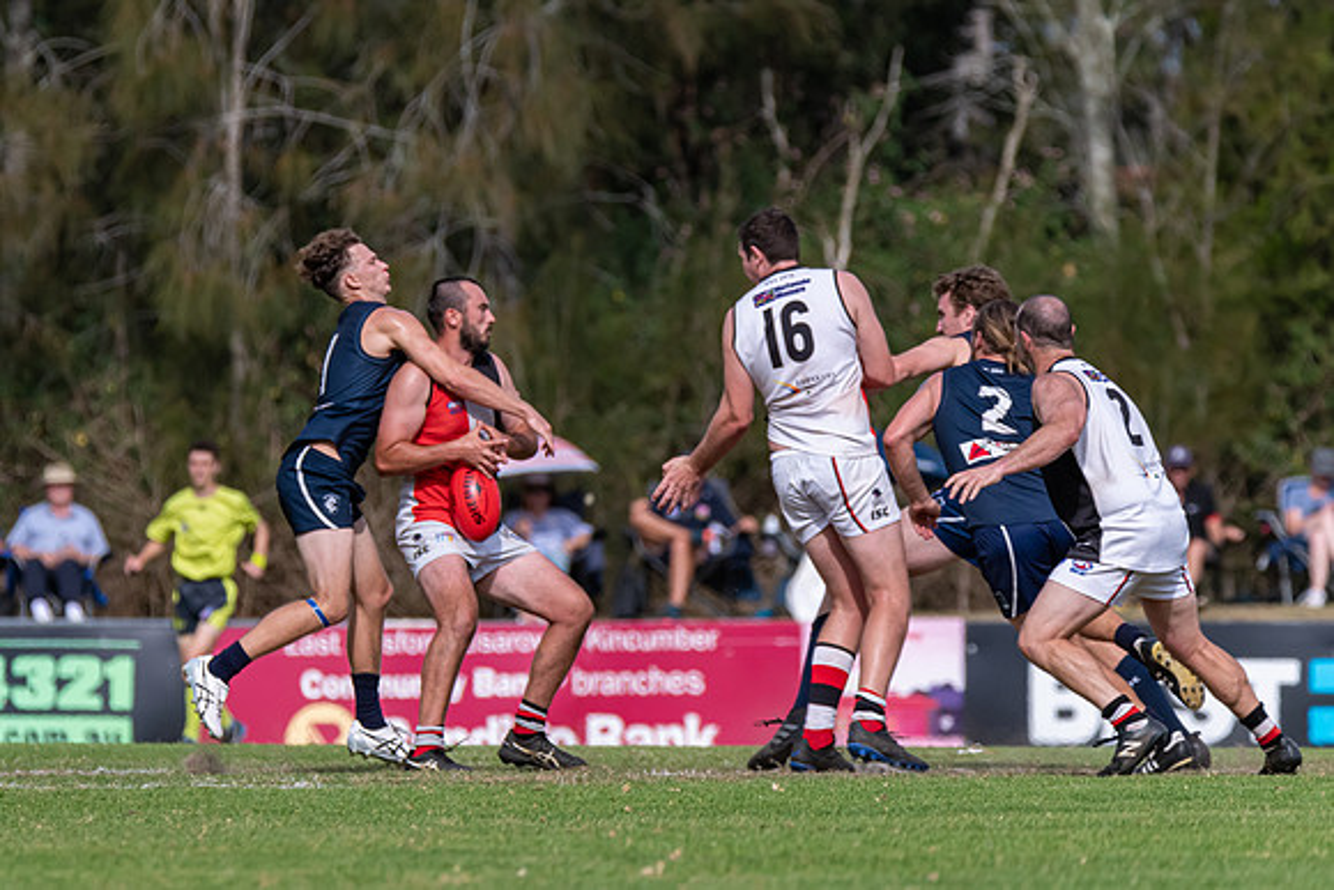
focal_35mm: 576
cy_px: 288
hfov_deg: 3.6
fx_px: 21353
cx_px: 511
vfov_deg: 2.4
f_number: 6.3
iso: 800
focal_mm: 400
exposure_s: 1/4000
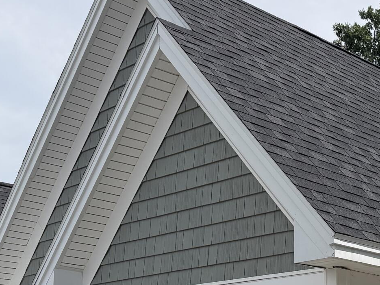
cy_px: 376
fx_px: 845
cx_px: 495
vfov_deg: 17.8
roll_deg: +0.4
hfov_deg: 22.6
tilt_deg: +0.3
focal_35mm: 77
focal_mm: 6.76
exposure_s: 1/6711
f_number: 1.78
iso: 80
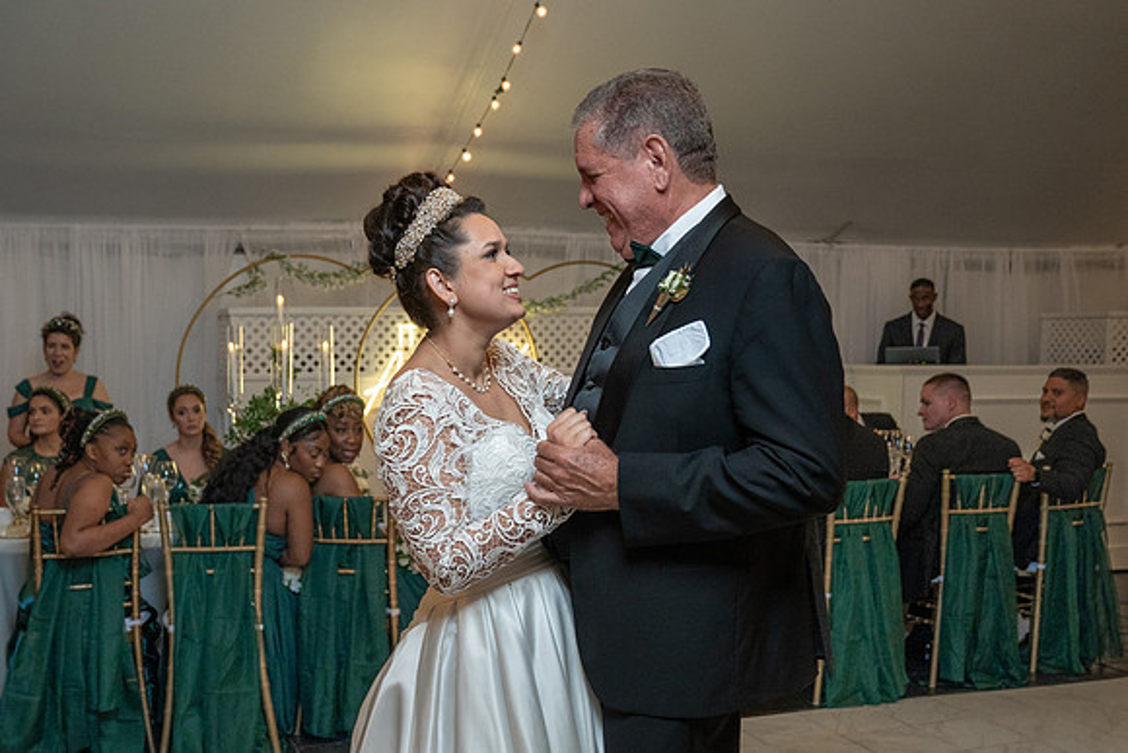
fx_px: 1308
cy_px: 433
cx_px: 464
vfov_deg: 32.1
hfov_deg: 46.5
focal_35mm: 42
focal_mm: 32
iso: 2000
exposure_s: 1/200
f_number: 4
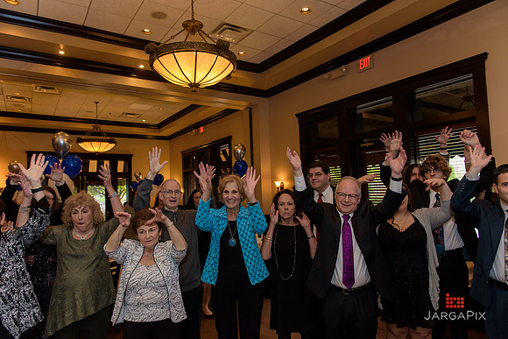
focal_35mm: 24
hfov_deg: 73.7
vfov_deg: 53.2
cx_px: 254
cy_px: 170
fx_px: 339
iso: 1600
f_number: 3.2
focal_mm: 24
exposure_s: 1/125
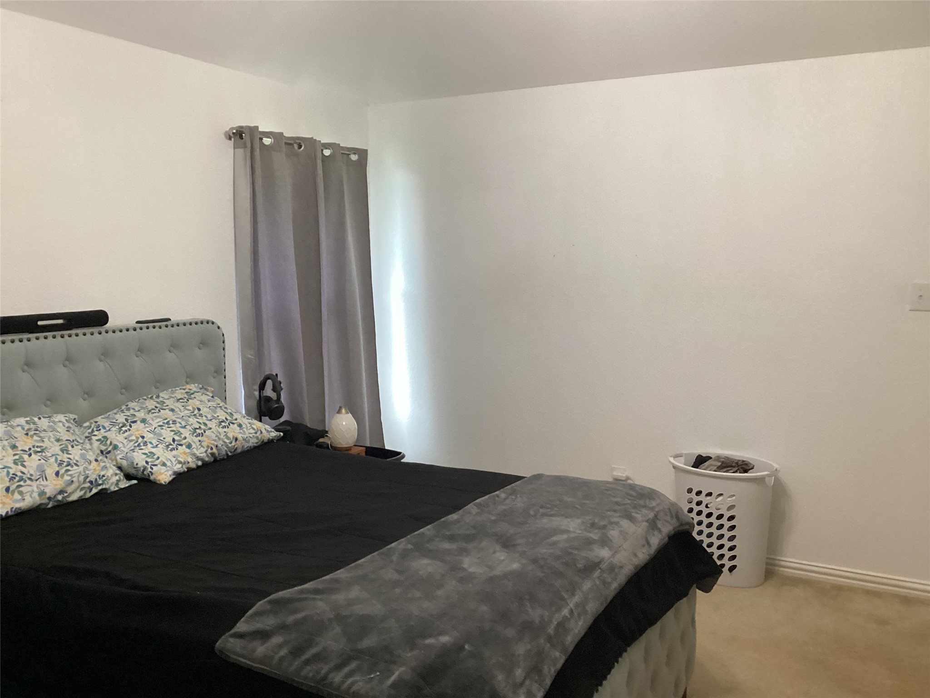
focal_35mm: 31
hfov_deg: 58.4
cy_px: 349
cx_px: 465
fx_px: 833
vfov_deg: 45.4
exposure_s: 1/60
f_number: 2.4
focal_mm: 3.3
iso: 320
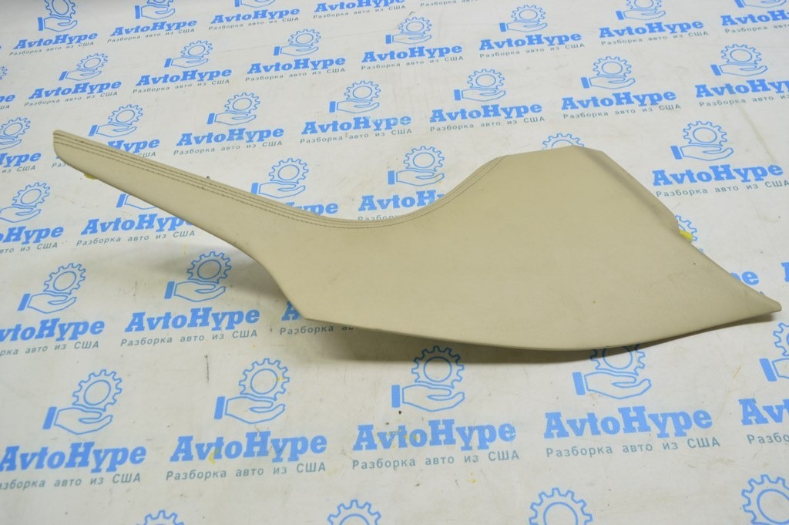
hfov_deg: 67.4
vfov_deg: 47.9
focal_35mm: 27
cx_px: 394
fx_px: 591
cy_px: 262
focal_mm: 18
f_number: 5.6
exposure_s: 1/20
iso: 400
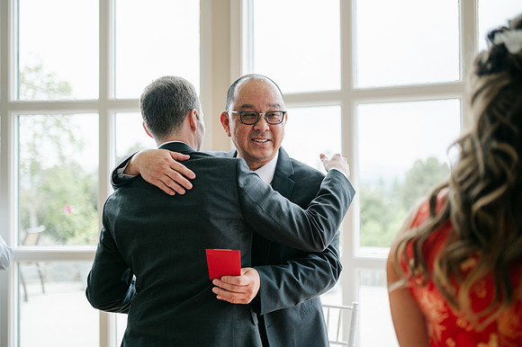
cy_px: 174
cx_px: 261
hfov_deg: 54.5
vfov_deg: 37.8
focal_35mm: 35
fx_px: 507
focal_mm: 35
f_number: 1.4
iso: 100
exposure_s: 1/1600
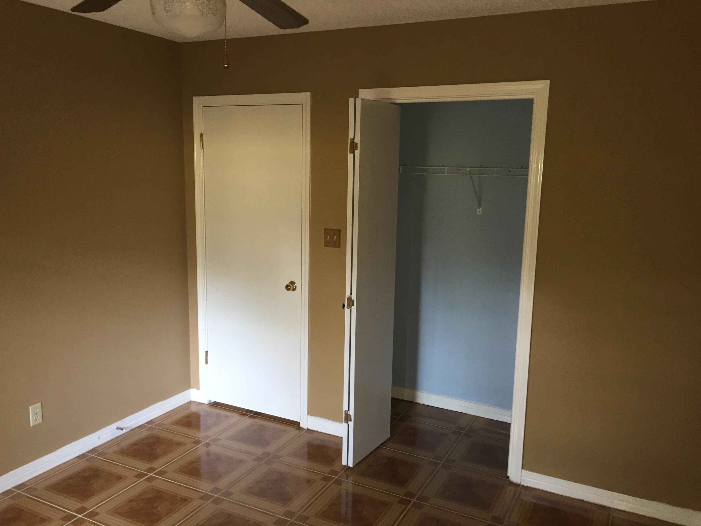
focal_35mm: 29
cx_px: 350
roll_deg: -1.2
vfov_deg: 48.2
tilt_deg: -10.5
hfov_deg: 61.7
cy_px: 263
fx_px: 587
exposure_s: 1/24
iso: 160
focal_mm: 4.15
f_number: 2.2
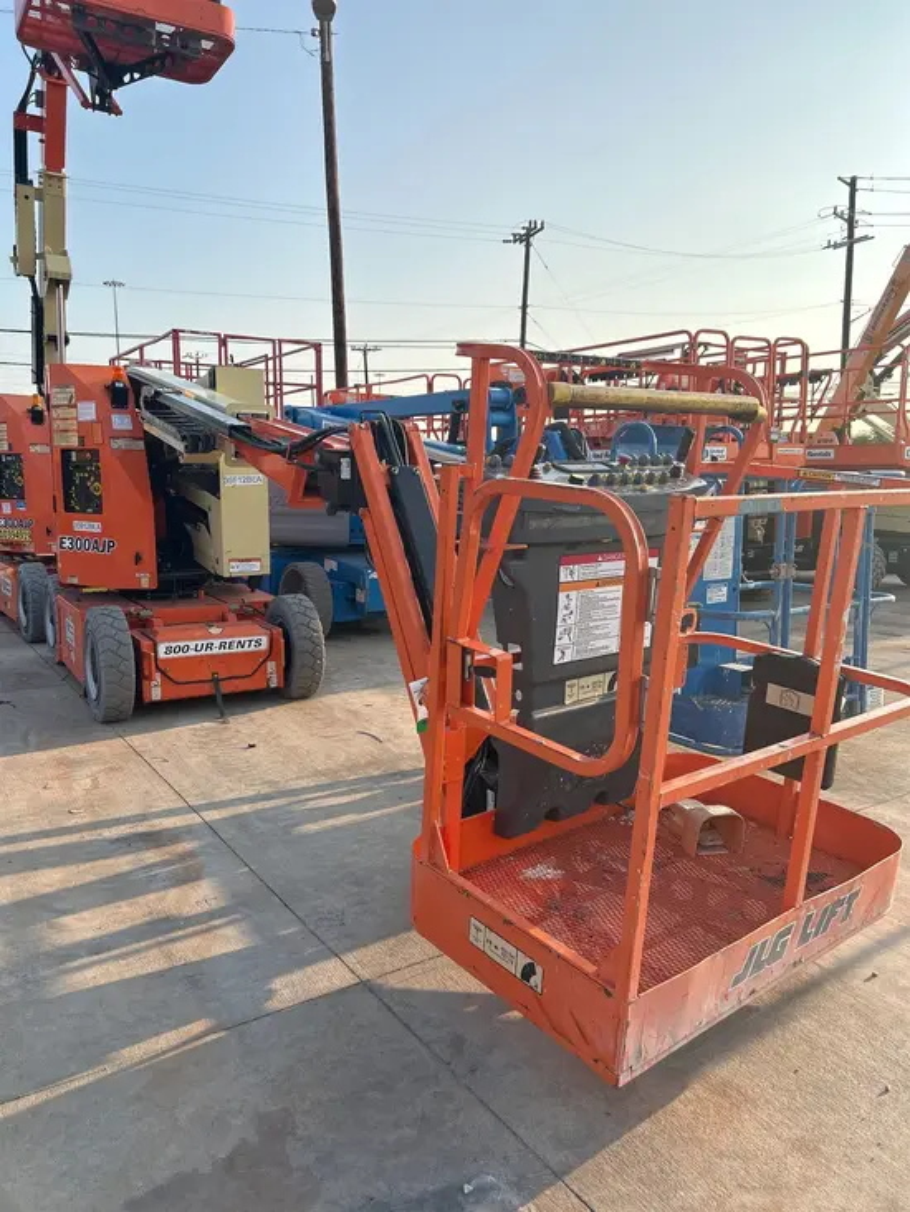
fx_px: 911
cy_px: 606
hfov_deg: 53.1
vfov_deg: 67.3
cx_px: 455
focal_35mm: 26
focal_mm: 5.7
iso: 50
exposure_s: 1/2571
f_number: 1.5
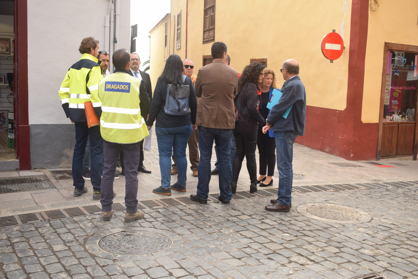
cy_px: 140
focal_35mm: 39
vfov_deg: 34.2
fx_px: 453
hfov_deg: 49.6
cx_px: 209
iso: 200
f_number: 5.6
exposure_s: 1/200
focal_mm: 26
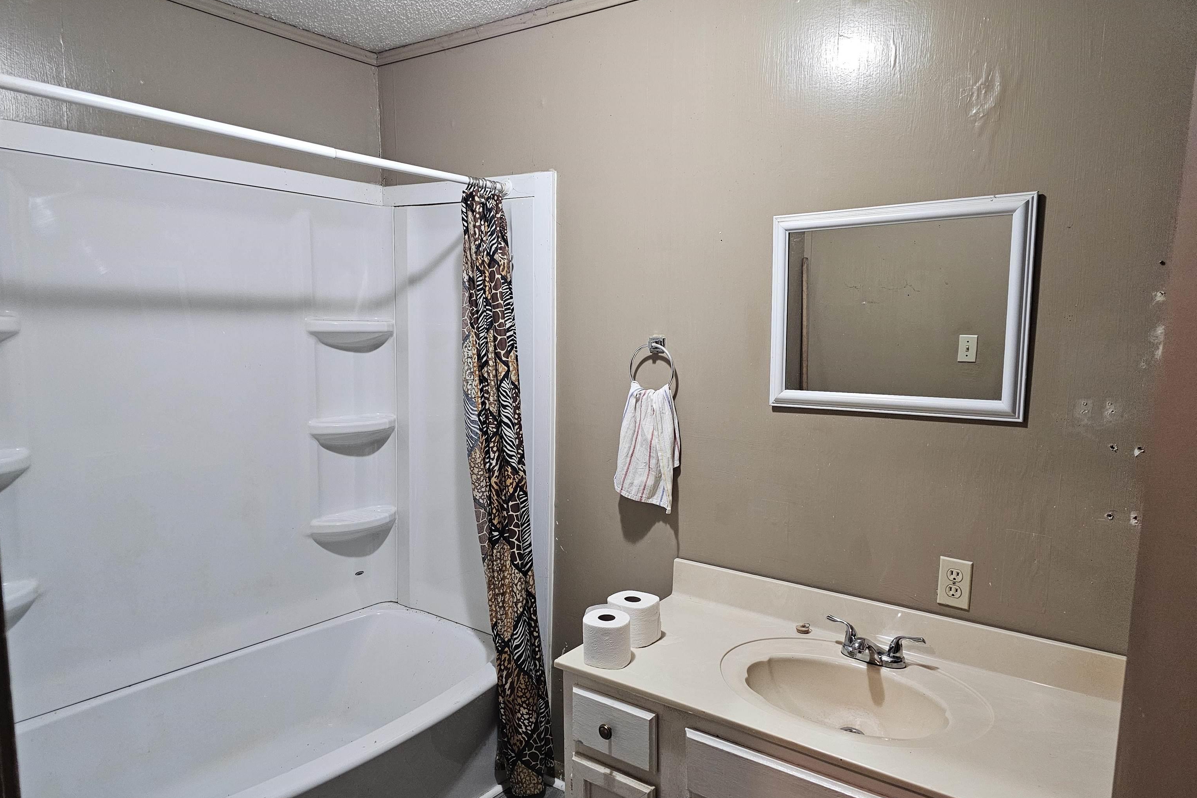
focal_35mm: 24
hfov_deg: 73.7
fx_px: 798
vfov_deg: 53.1
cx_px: 598
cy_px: 434
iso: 640
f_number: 1.7
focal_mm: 6.3
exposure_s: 1/120
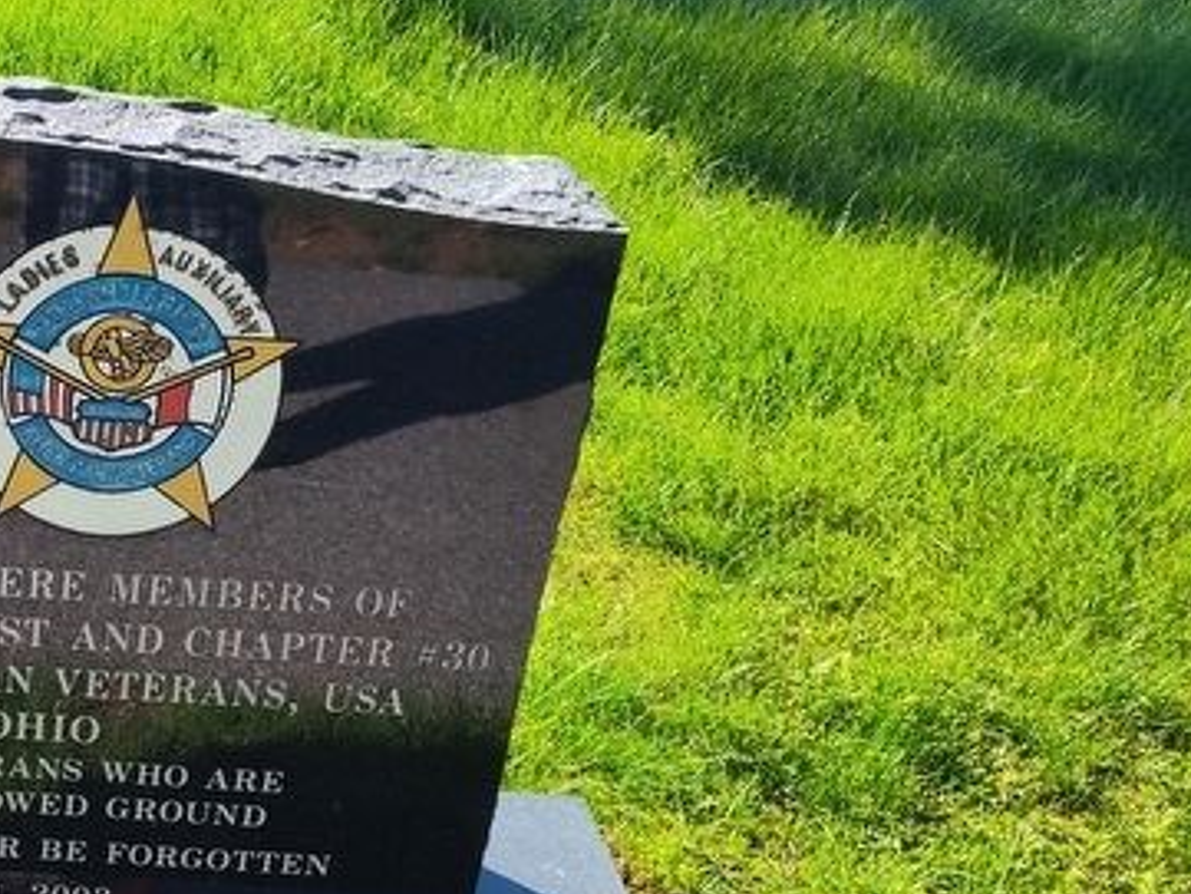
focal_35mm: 51
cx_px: -20
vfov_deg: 28.2
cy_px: 653
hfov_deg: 34.0
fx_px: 1755
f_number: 1.8
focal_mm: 5.56
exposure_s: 1/429
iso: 100
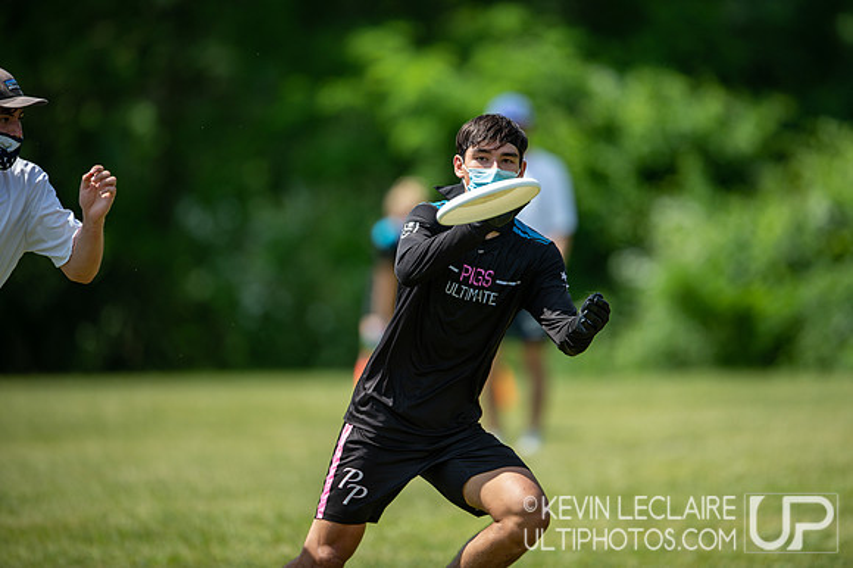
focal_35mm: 421
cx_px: 449
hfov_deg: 4.9
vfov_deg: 3.3
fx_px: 9976
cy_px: 269
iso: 160
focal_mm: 400
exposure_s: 1/1250
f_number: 2.8
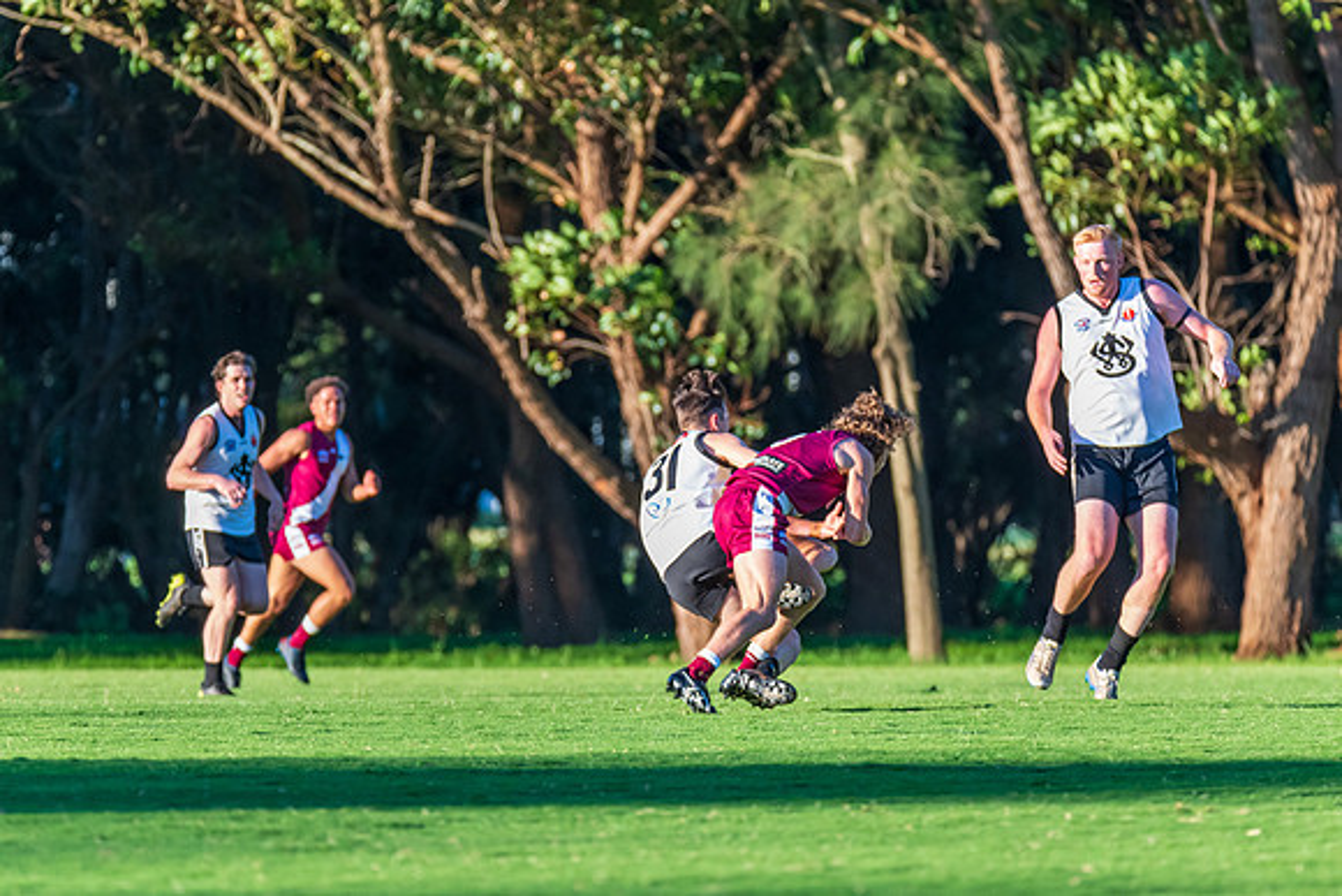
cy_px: 430
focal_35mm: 428
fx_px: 15940
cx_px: 650
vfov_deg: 3.2
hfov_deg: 4.8
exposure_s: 1/1000
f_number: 6.3
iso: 1000
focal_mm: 350
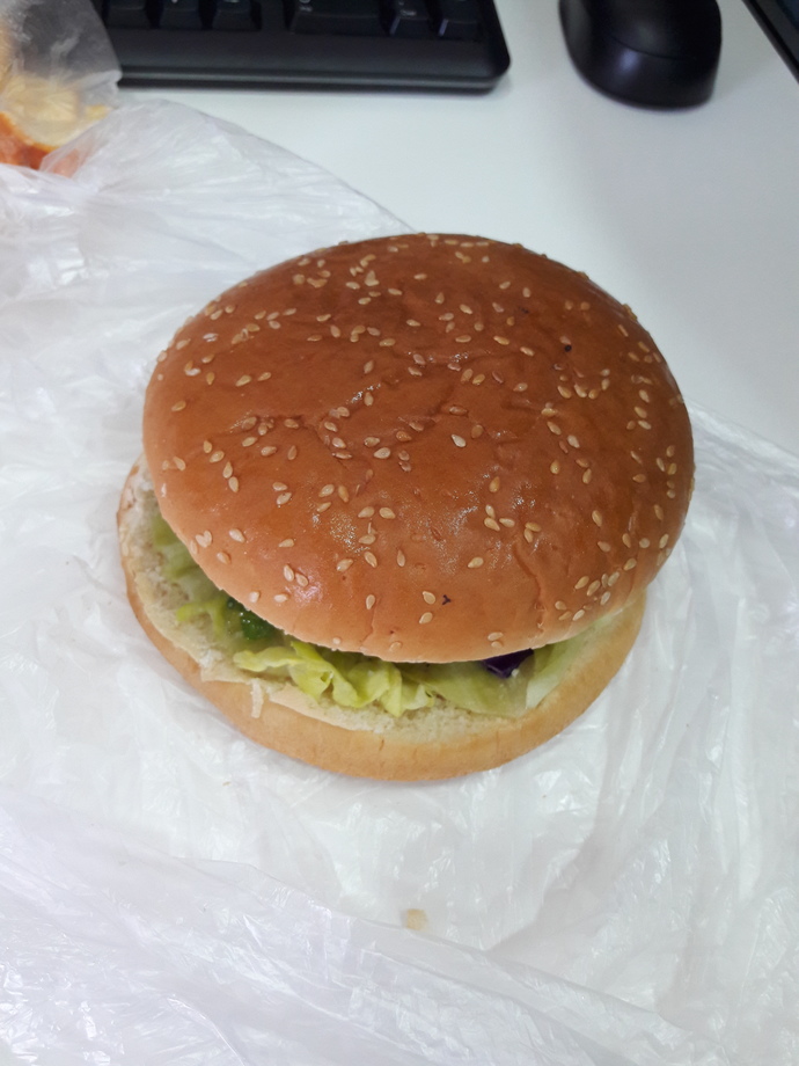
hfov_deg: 49.7
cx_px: 400
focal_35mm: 28
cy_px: 533
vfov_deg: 63.4
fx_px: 862
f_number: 1.9
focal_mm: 3.7
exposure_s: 1/33
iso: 125
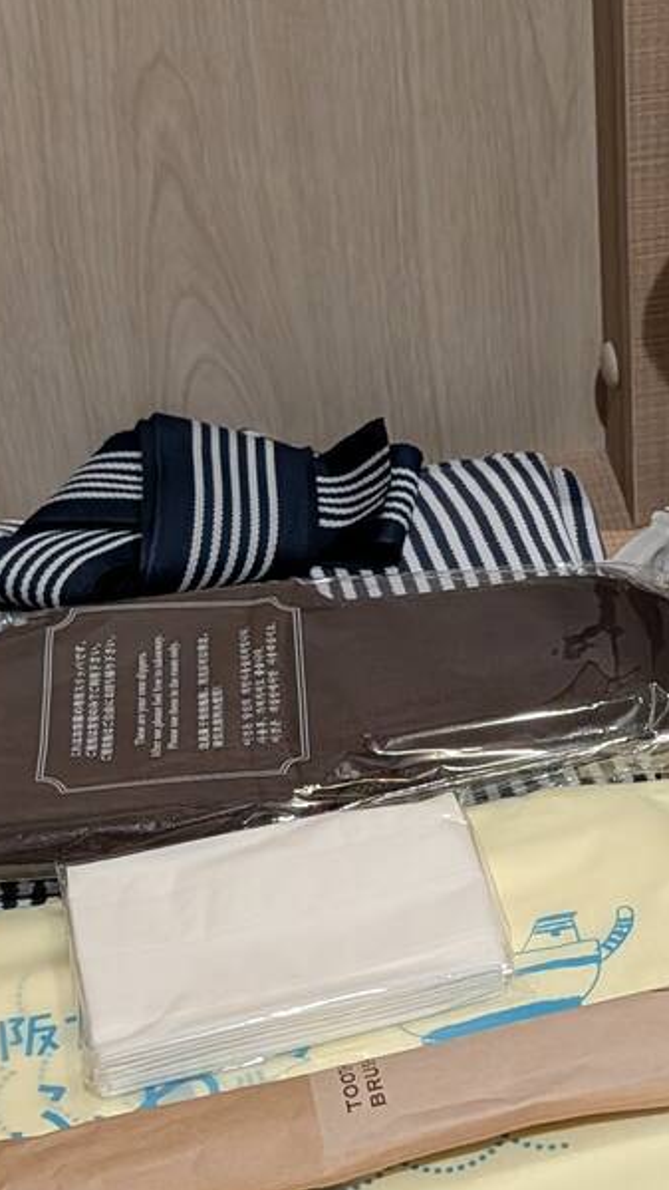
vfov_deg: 30.2
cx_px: 726
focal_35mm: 70
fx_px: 2207
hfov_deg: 16.7
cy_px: 592
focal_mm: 6.9
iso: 1063
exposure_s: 1/512
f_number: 1.68
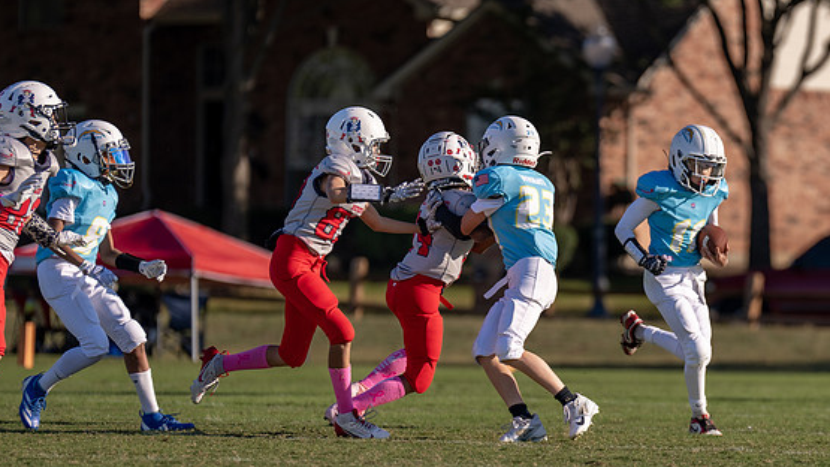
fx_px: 9044
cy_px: 316
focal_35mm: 411
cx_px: 659
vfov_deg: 3.0
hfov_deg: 5.3
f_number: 2.8
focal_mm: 200
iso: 100
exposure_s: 1/2000
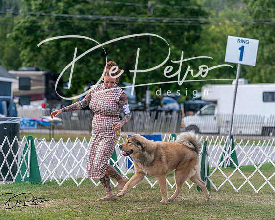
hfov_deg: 11.4
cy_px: 110
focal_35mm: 170
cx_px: 138
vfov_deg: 9.1
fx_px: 1384
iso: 400
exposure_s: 1/2000
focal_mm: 151
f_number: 4
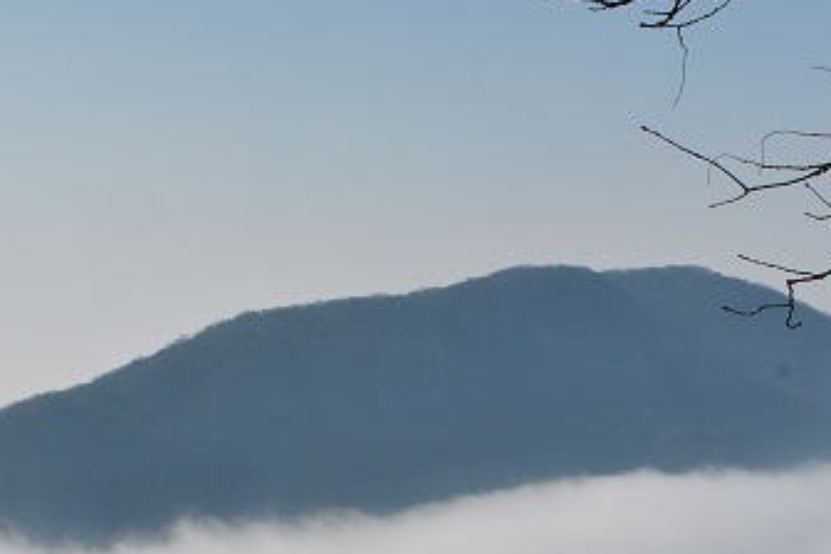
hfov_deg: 19.6
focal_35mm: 104
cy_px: 476
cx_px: 516
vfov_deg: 13.1
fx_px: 2400
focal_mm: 30
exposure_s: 1/400
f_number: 11
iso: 100
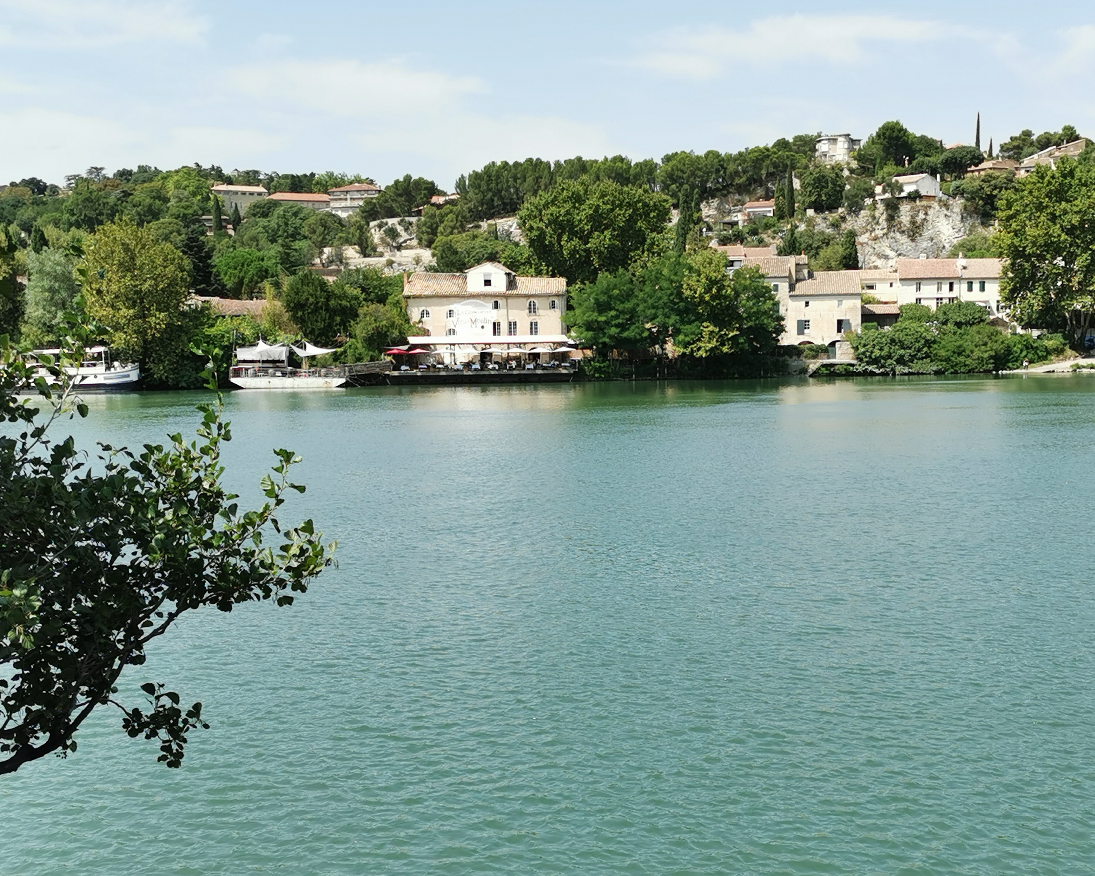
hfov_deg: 36.6
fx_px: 1653
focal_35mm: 51
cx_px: 639
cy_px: 526
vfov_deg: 29.6
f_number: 1.6
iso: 50
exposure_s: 1/2618
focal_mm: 5.56
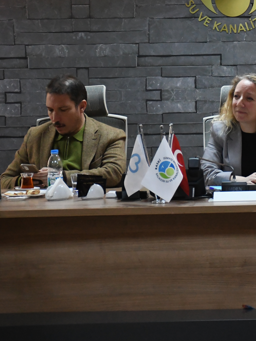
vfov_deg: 12.2
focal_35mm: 162
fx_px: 1598
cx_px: 259
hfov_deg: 9.1
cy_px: 149
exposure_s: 1/125
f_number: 5
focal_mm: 52
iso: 4000
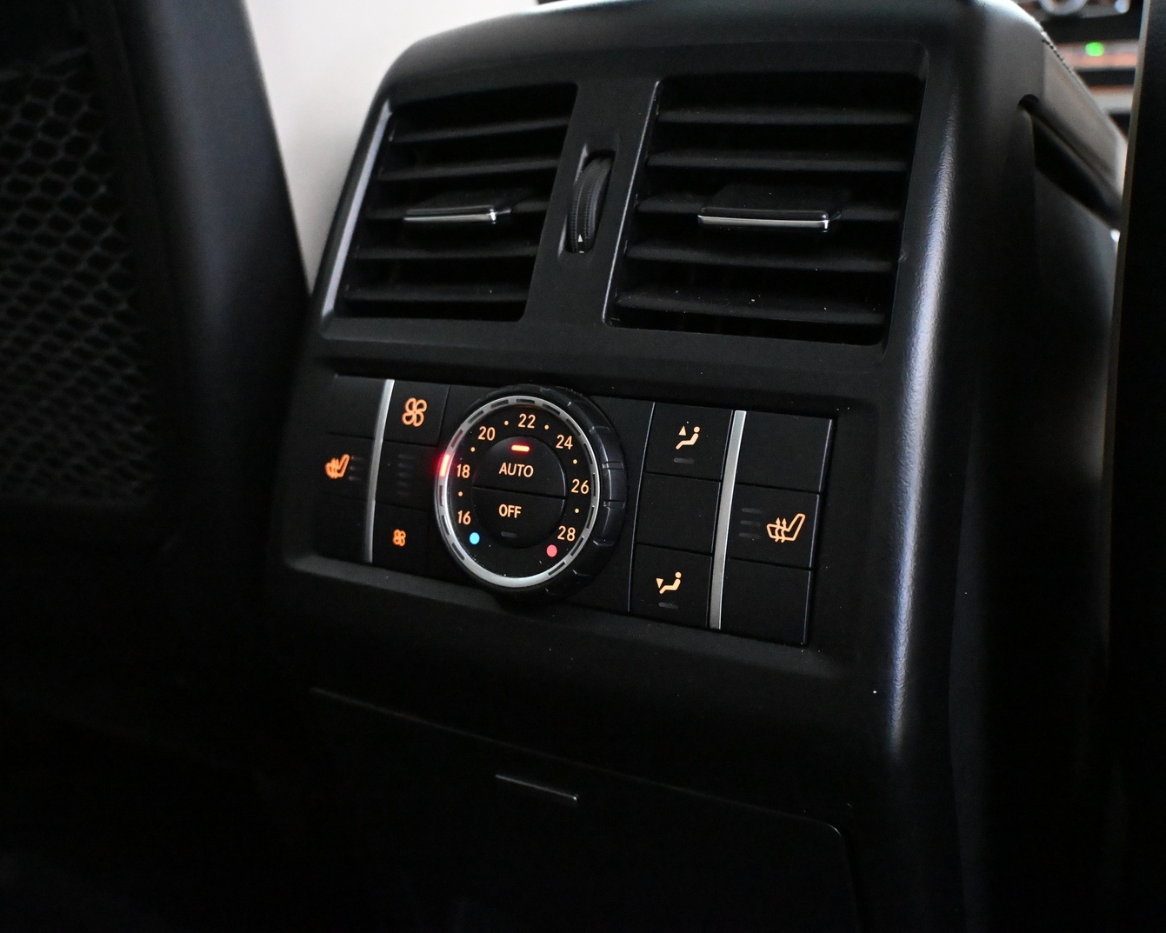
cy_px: 464
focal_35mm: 34
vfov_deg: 43.4
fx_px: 1173
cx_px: 571
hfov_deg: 52.8
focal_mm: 20
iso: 12800
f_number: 3.8
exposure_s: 1/50
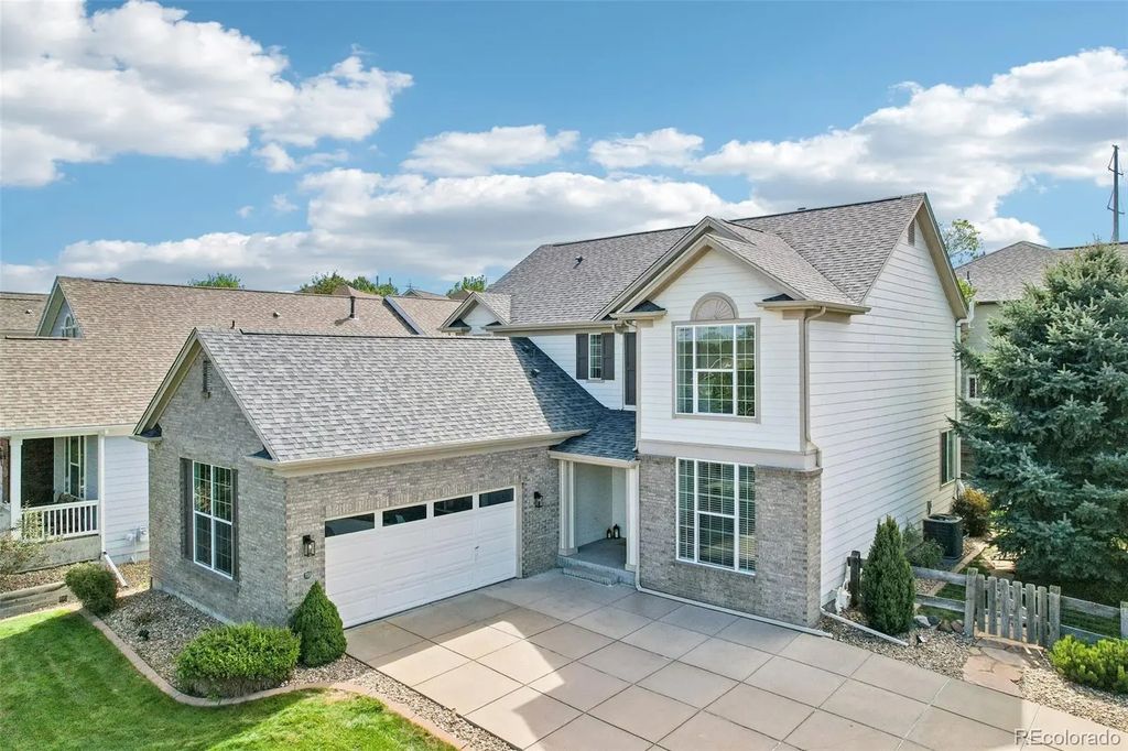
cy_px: 376
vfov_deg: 57.2
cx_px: 564
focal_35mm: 22
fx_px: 689
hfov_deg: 78.6
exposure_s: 1/4000
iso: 110
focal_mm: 8.4
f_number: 2.8
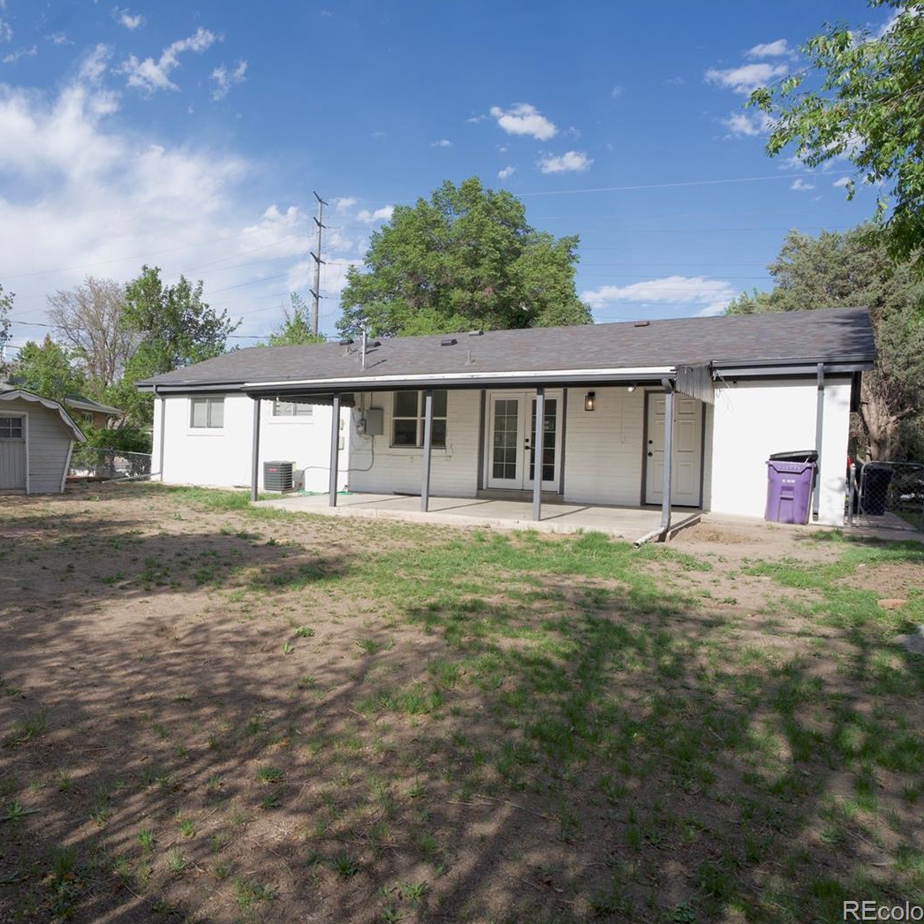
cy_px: 458
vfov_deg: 60.9
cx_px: 279
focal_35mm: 26
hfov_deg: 59.0
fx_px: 785
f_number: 8
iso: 320
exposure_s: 1/640
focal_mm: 20
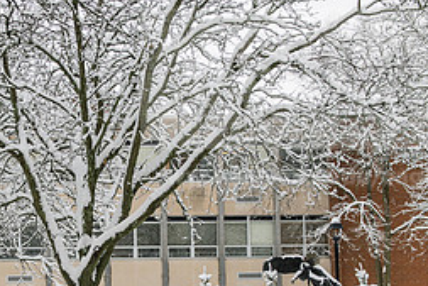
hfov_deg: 23.1
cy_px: 212
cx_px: 90
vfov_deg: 15.7
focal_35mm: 87
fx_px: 1035
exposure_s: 1/320
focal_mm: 38
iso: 320
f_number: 4
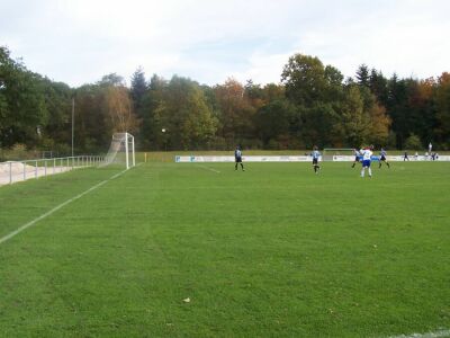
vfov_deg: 38.7
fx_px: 481
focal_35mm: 37
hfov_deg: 50.1
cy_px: 169
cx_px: 225
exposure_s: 1/180
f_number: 5.6
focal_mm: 5.6
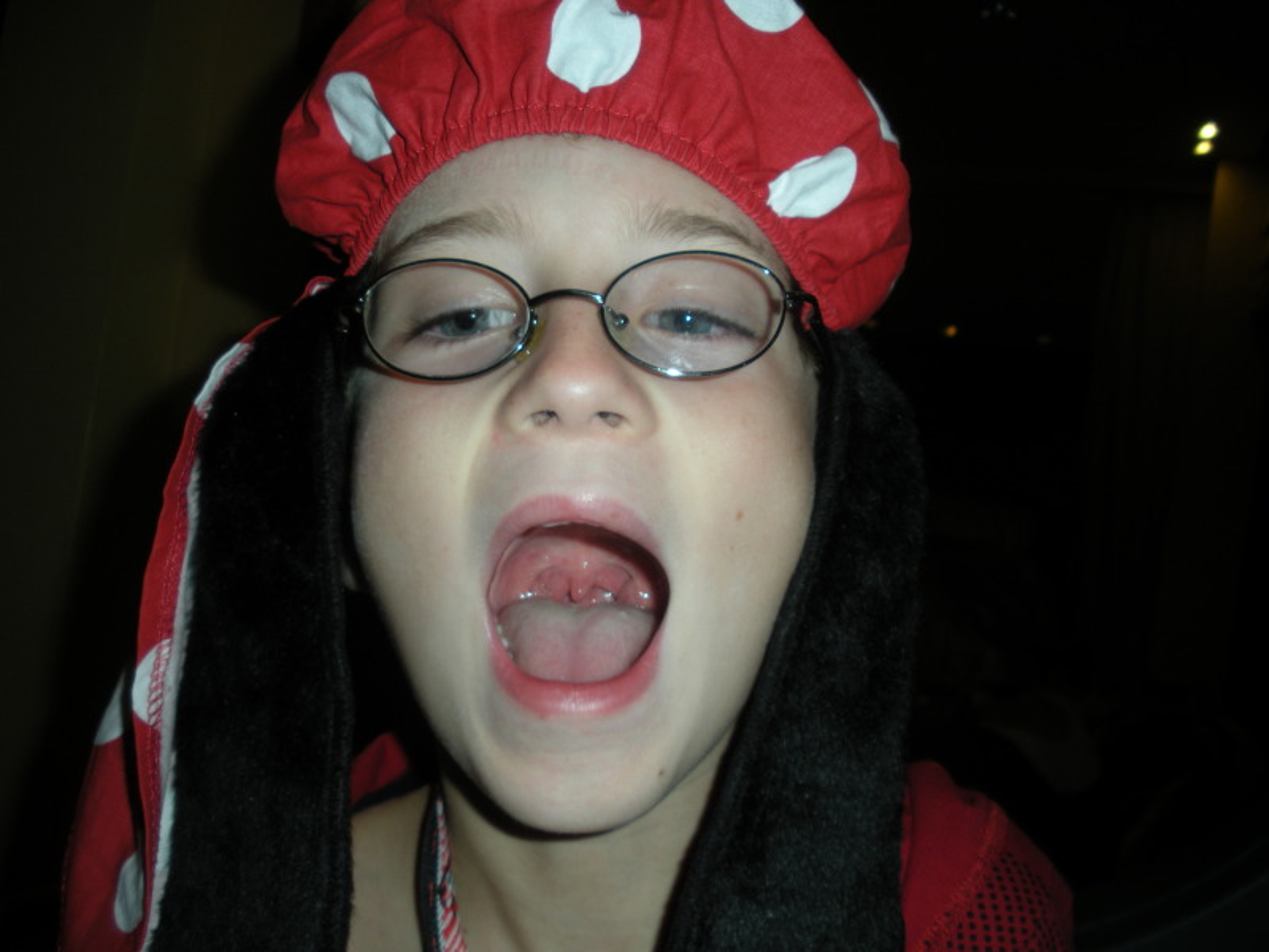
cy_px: 476
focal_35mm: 36
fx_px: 1320
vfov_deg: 39.7
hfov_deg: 51.4
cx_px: 634
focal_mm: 6.3
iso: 64
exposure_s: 1/60
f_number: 3.5
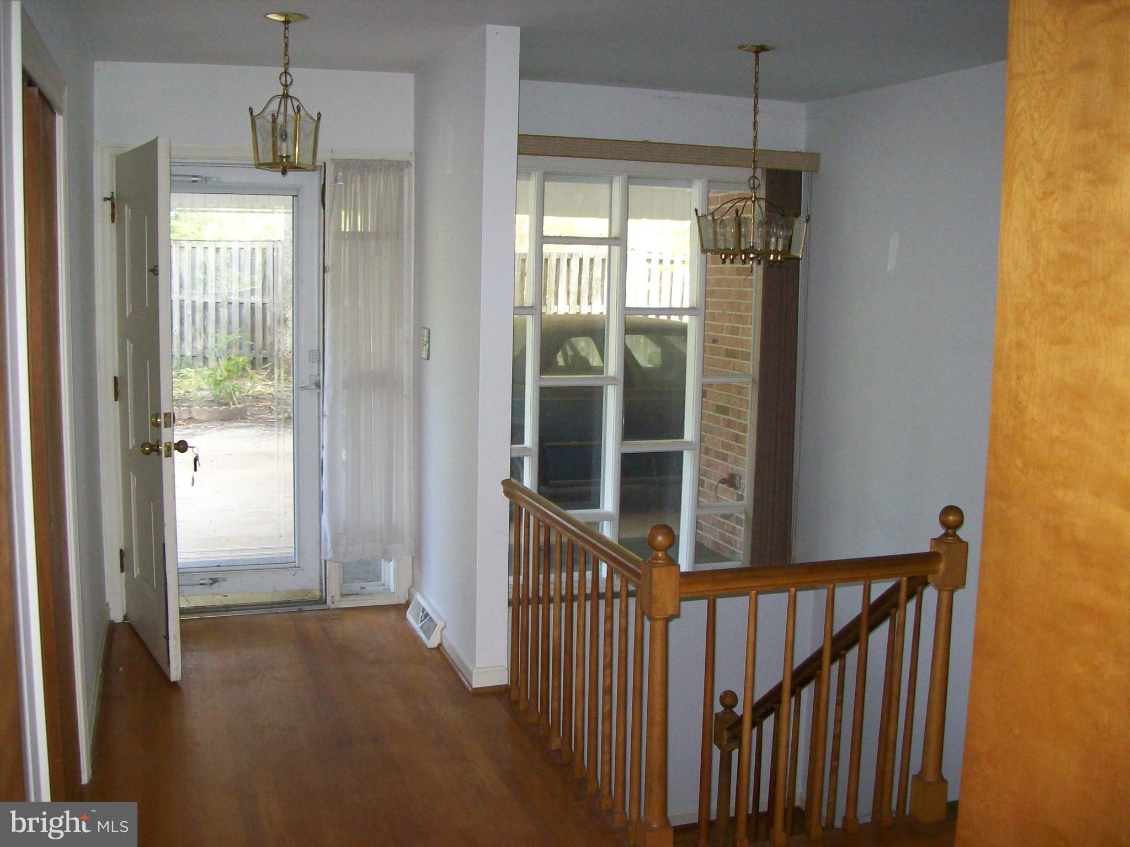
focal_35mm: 36
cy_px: 424
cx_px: 565
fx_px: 1175
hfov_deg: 51.4
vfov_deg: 39.6
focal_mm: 6
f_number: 2.7
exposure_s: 1/64
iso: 200
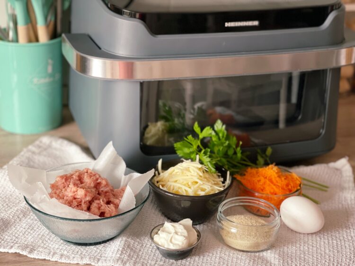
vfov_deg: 22.9
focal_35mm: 64
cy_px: 133
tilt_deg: -23.5
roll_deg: -1.9
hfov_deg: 30.3
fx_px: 657
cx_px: 178
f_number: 2.2
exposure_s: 1/40
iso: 160
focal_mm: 7.5
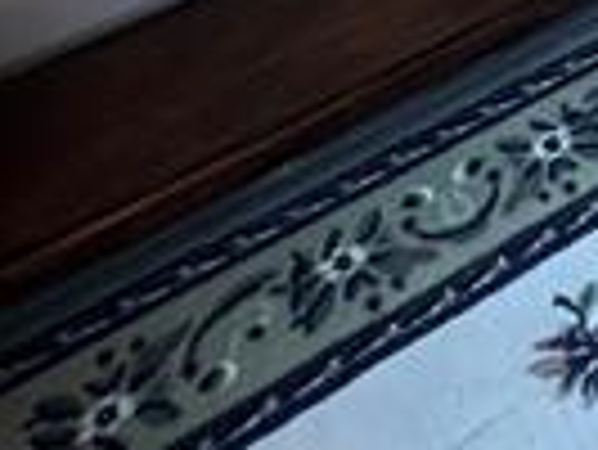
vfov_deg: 11.2
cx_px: 1147
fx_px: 1297
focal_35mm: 75
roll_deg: -0.5
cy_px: -918
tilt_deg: -2.3
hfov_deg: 18.6
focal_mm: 1.57
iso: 200
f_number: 1.8
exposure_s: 1/60
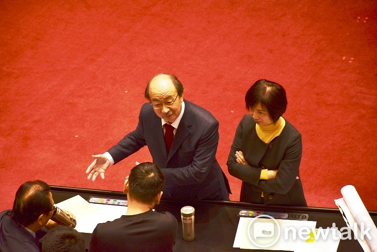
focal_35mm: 210
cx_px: 188
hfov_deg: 9.8
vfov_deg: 6.6
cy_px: 126
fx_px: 2201
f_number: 5.6
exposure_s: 1/60
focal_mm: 140
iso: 400
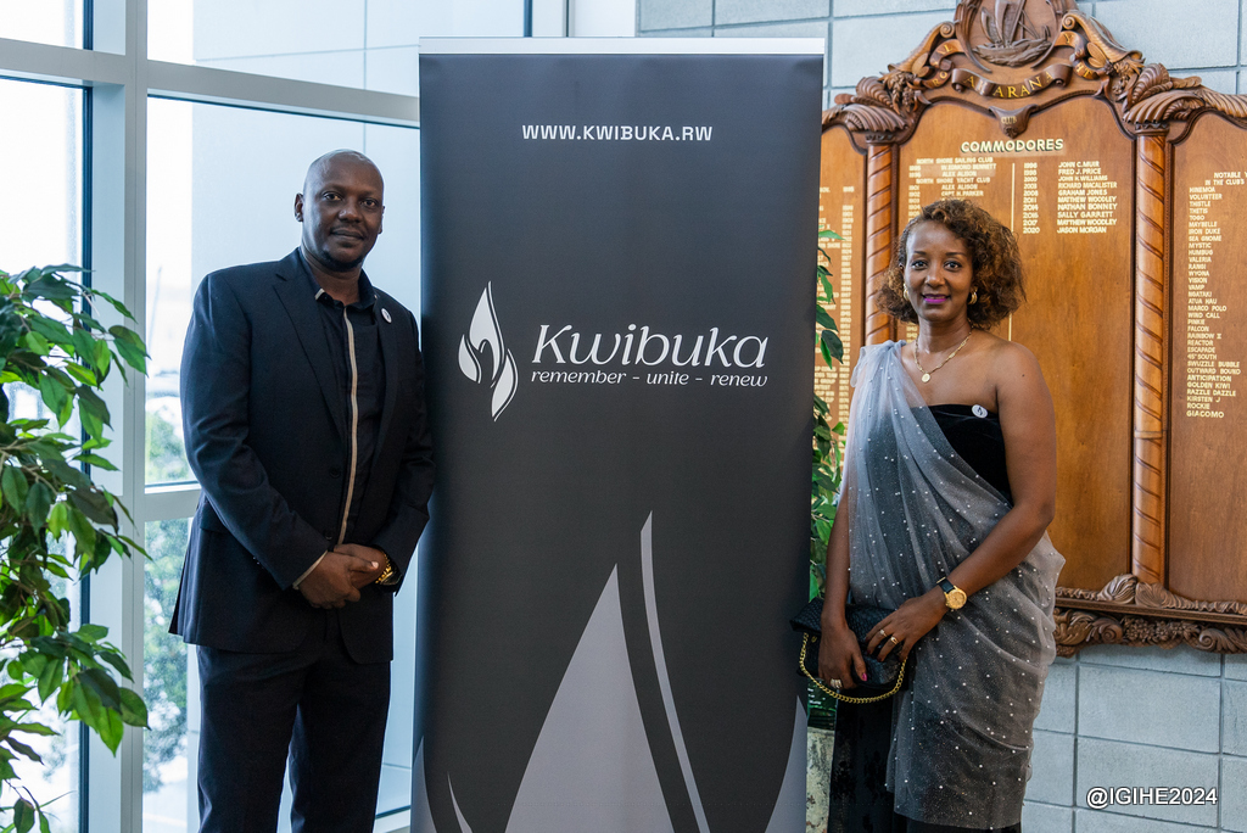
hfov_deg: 33.0
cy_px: 387
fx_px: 2108
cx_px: 614
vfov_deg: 22.3
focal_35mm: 61
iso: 1250
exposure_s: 1/80
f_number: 2.8
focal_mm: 55
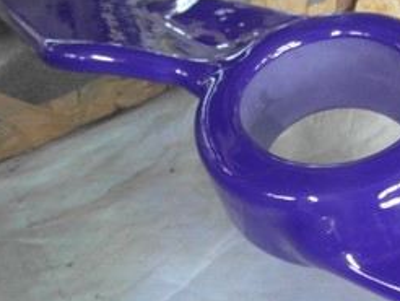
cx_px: 306
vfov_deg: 36.7
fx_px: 451
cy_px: 185
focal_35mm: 39
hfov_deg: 45.9
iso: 400
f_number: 3.2
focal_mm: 4
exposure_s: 1/30
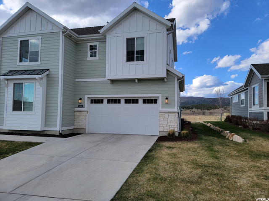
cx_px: 134
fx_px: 187
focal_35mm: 24
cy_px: 100
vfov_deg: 56.8
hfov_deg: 71.6
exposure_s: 1/497
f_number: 1.8
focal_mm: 6.7
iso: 16
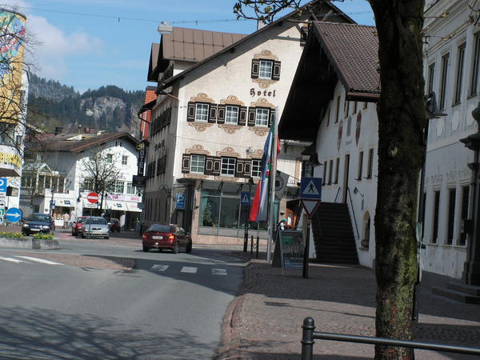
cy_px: 180
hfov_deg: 21.8
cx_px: 240
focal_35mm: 90
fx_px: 1248
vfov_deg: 16.4
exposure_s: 1/400
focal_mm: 15.1
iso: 50
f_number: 4.8
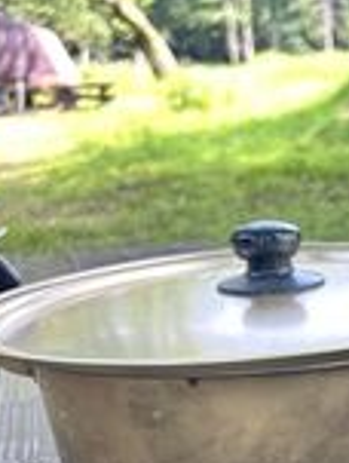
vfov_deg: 29.5
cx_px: 470
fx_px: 843
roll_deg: +4.3
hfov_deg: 21.0
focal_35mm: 63
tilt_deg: -19.6
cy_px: 412
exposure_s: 1/121
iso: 80
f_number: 1.5
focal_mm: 5.7
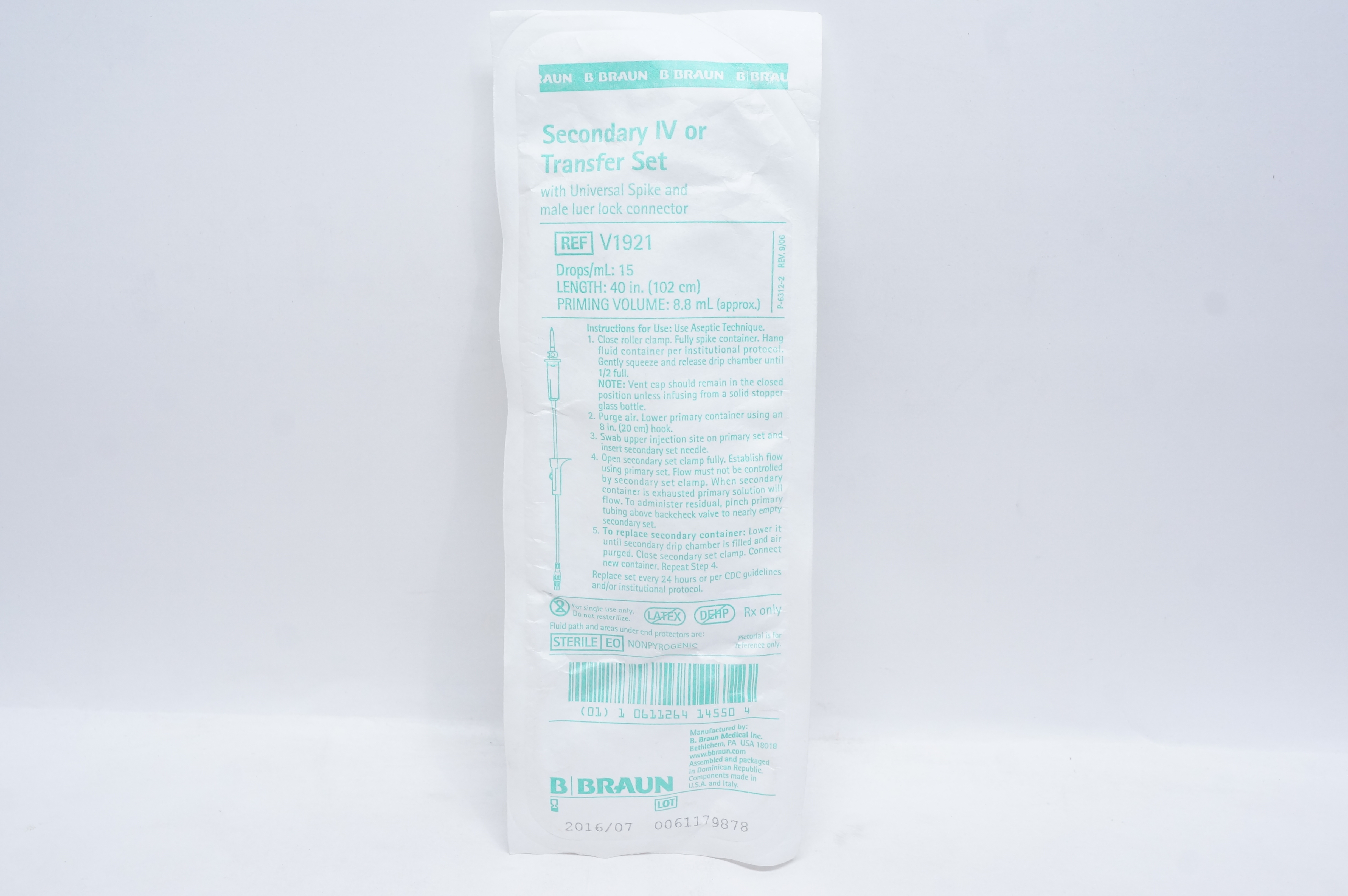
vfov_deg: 34.1
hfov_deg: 49.6
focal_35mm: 39
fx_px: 1459
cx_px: 674
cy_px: 448
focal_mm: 26
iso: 800
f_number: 9
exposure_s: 1/25
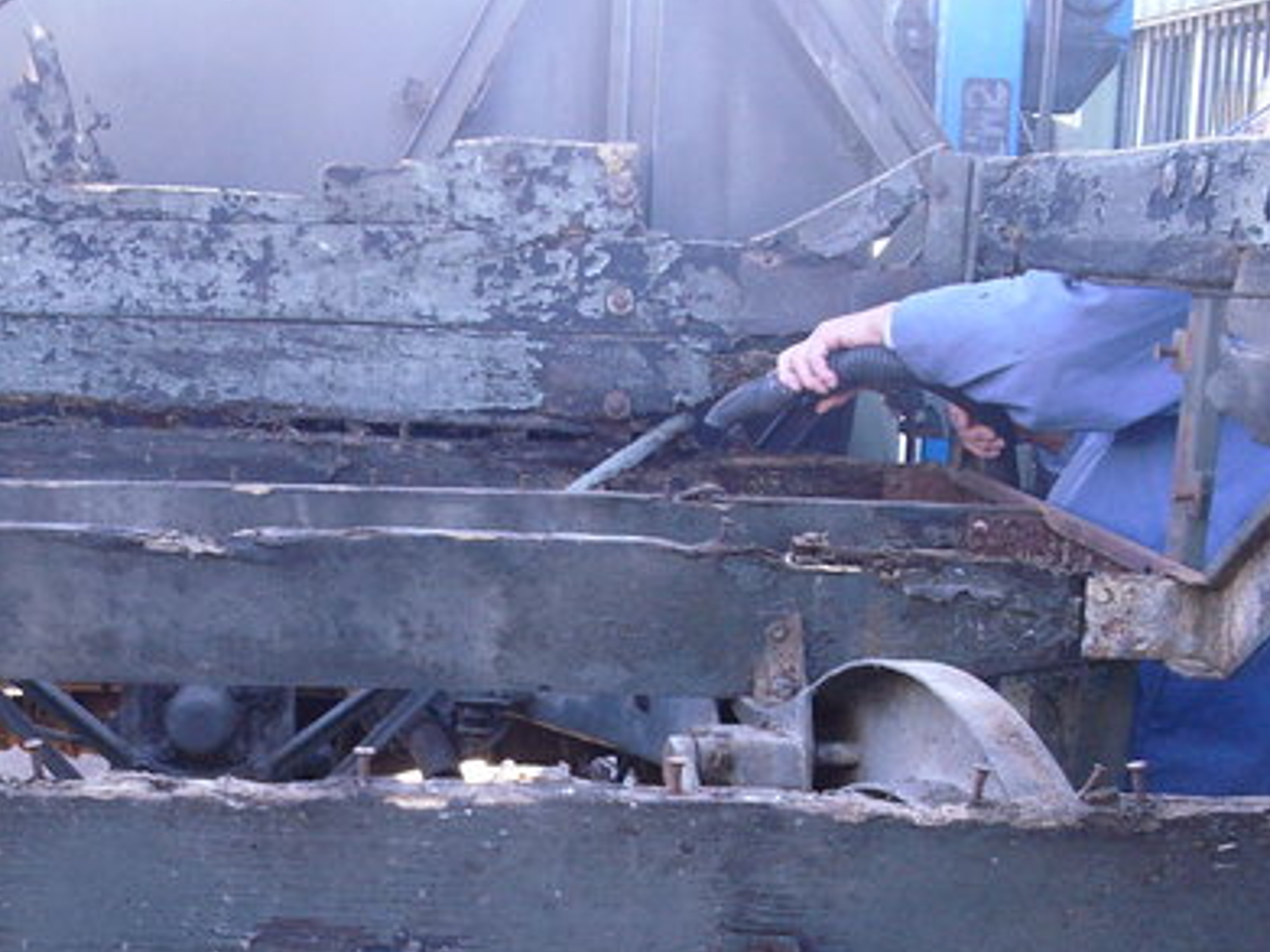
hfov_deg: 28.5
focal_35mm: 68
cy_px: 749
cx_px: 510
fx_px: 2494
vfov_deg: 21.4
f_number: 2.8
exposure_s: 1/125
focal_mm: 6.2
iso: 200
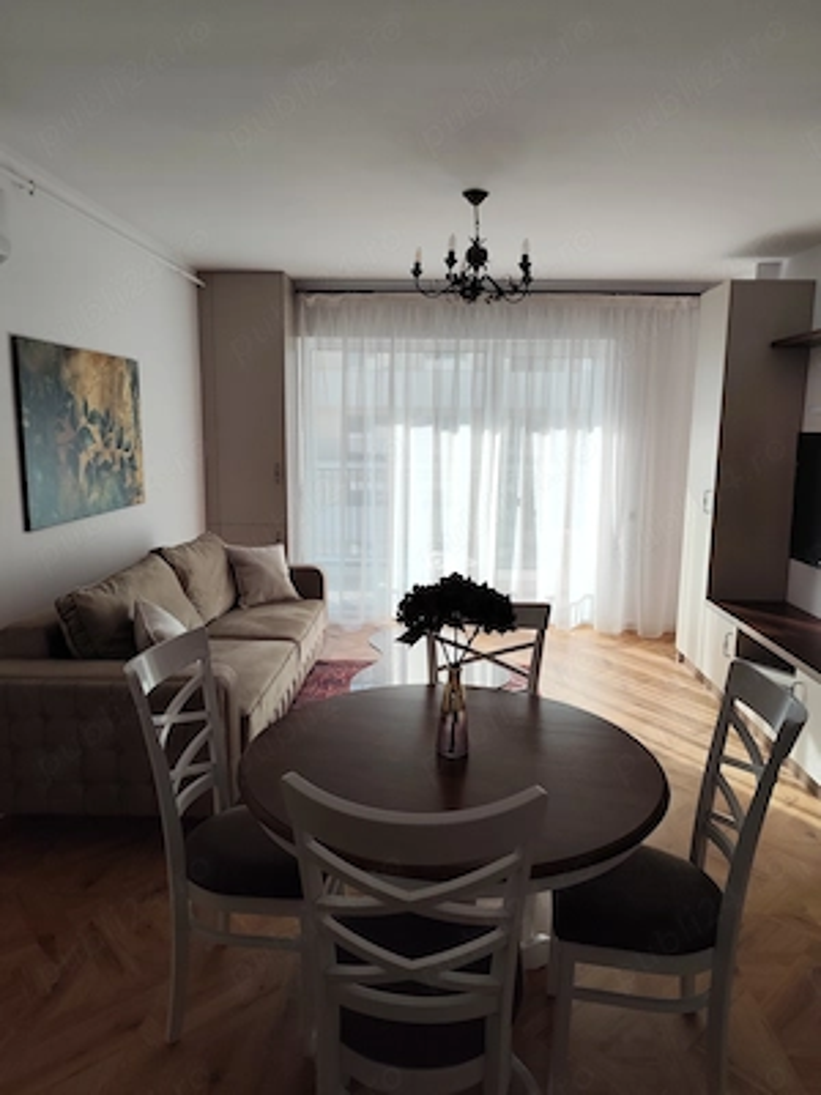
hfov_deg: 58.9
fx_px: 727
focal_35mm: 23
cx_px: 410
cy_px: 548
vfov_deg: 73.9
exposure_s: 1/360
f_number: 1.65
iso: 50
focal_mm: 6.14
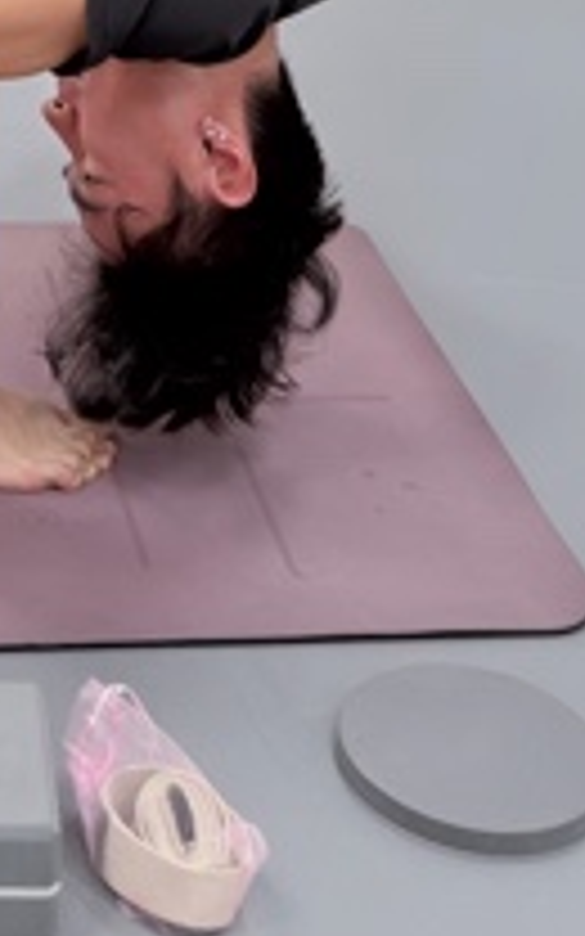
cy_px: -634
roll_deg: -2.2
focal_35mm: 94
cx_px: -58
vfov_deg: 18.4
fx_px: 2398
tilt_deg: -4.6
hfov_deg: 13.6
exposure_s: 1/100
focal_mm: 6.76
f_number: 1.78
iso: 100
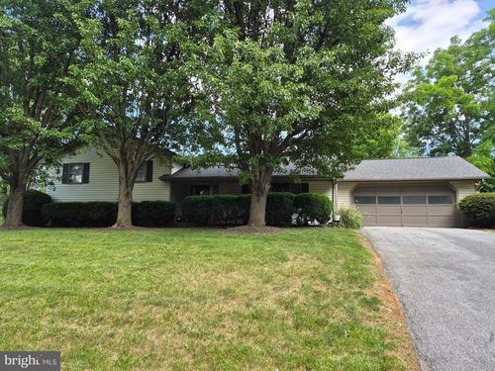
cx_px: 248
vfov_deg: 58.9
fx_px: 329
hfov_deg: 73.9
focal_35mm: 23
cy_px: 186
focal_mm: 5.4
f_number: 1.8
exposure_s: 1/1600
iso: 80
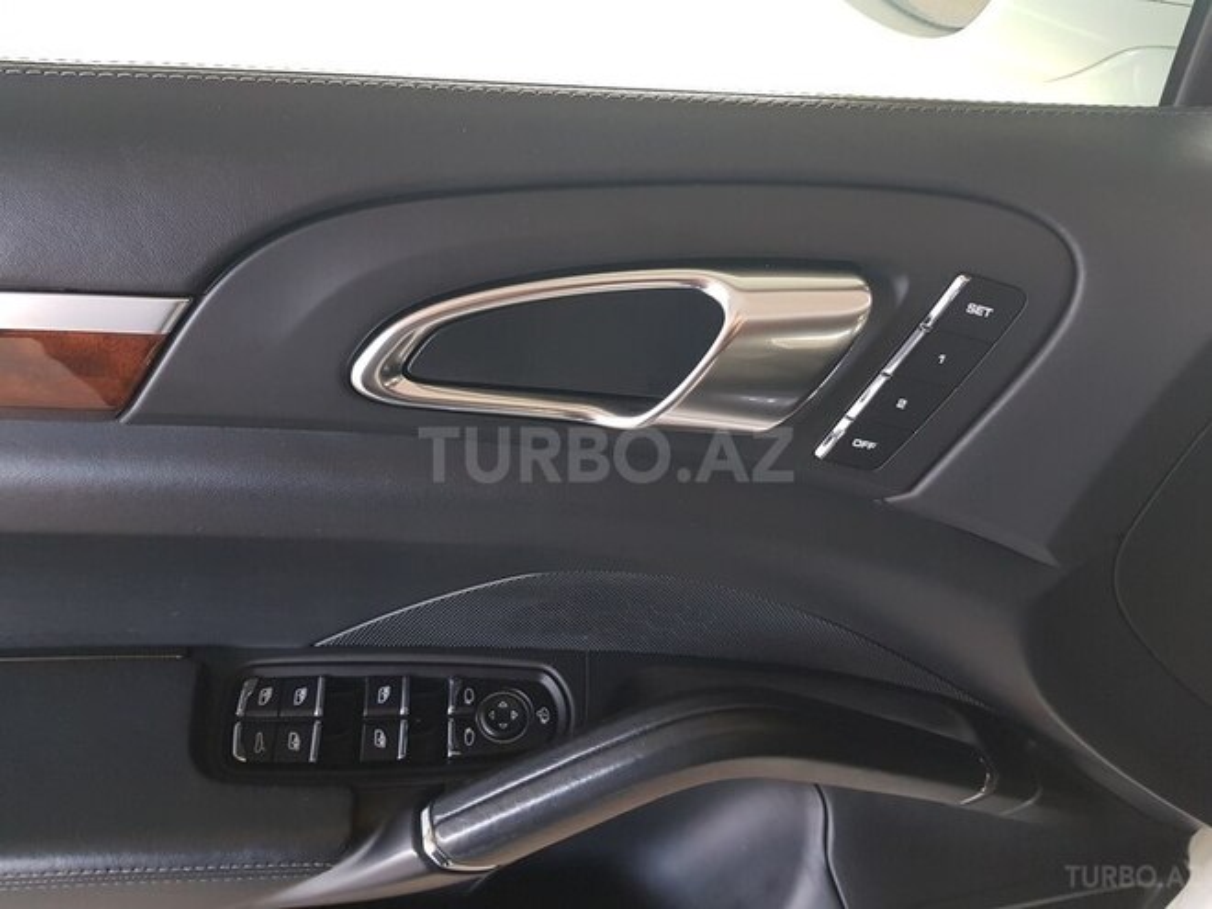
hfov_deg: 67.3
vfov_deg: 53.1
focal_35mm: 26
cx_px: 606
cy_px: 454
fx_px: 910
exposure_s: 1/40
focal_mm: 4.2
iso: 160
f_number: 1.7
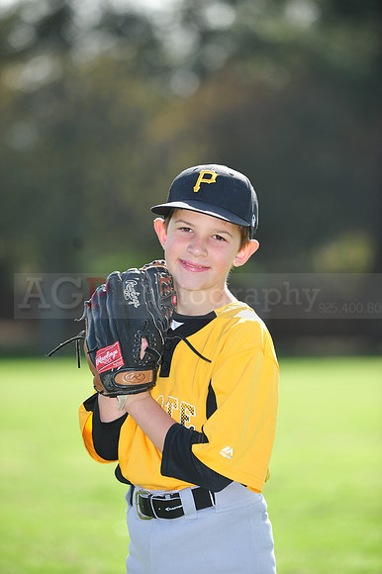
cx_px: 191
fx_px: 3187
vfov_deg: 10.3
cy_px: 287
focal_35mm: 200
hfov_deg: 6.9
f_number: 4.5
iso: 400
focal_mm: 200
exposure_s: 1/1250
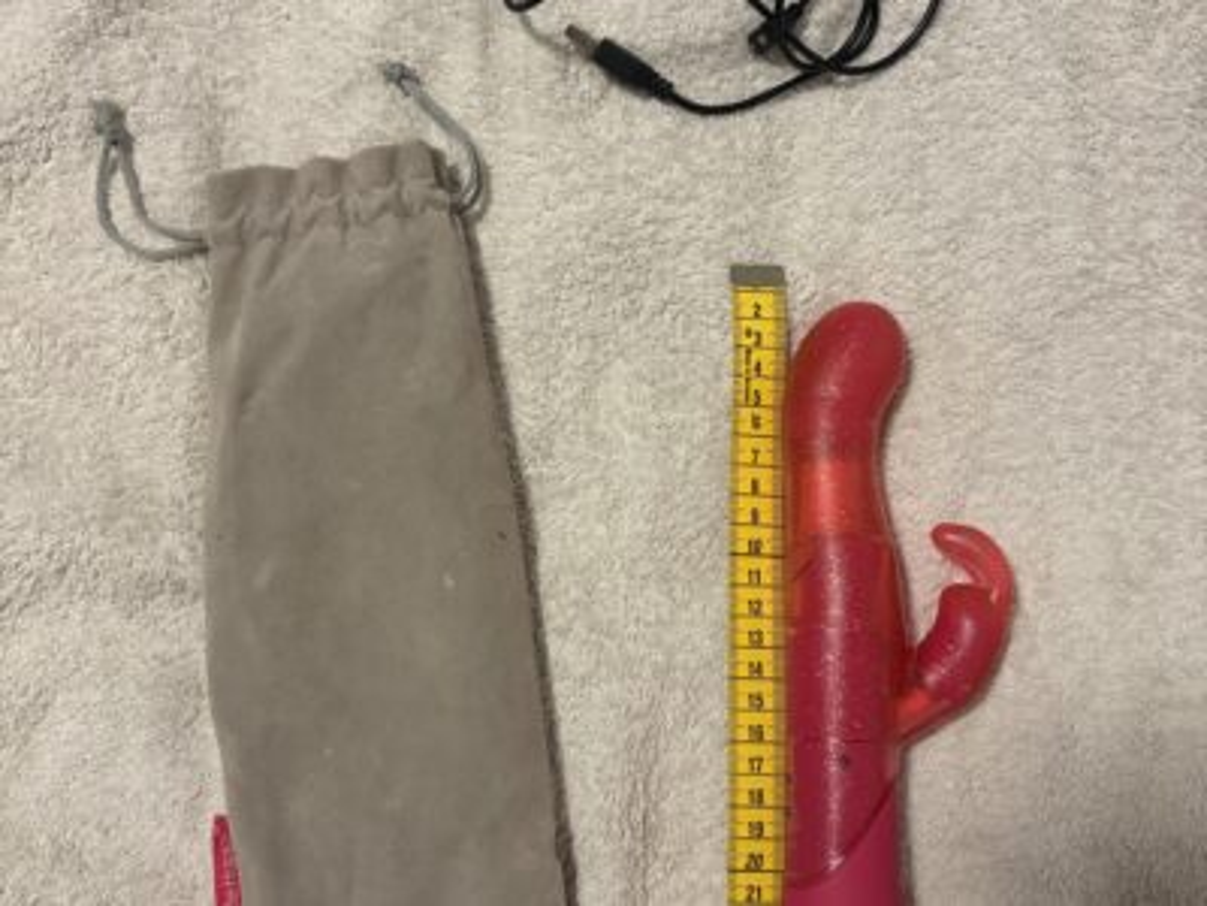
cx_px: 604
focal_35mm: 26
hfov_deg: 67.3
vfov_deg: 53.1
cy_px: 453
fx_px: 907
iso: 250
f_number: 1.6
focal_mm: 5.96
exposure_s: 1/50
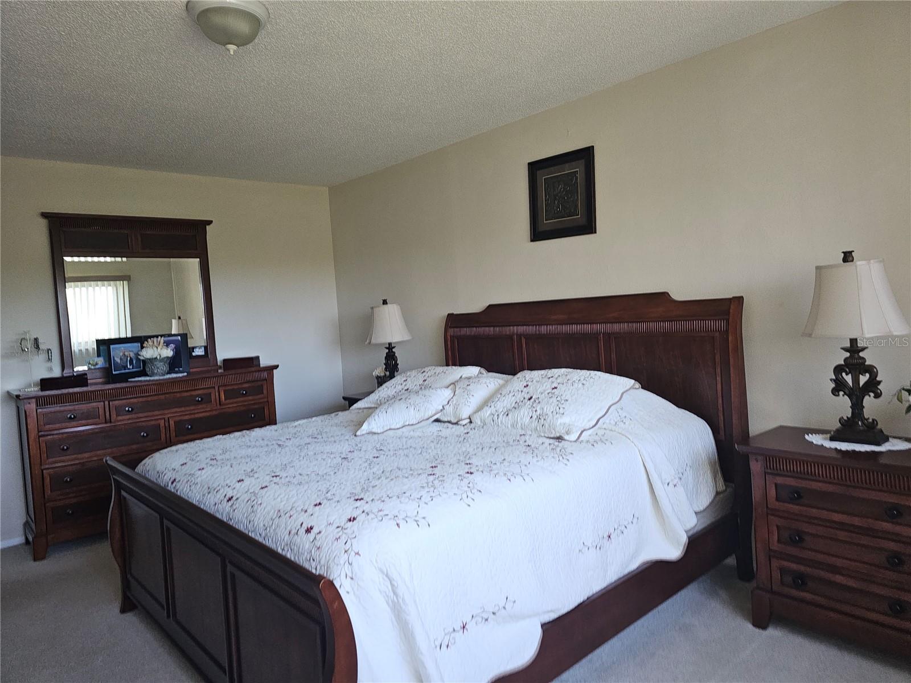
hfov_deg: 73.9
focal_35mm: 23
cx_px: 456
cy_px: 342
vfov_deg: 58.9
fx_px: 605
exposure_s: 1/60
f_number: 1.7
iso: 100
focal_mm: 6.3
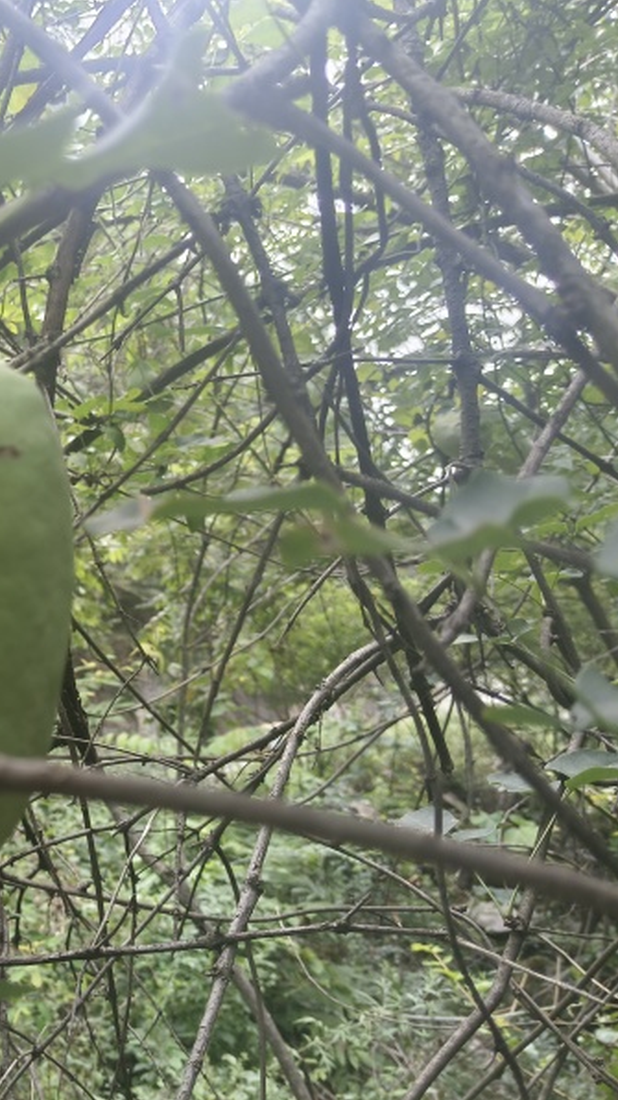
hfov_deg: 28.6
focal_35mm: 38
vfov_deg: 52.8
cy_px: 552
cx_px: -44
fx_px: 1108
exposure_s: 1/100
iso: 67
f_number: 1.79
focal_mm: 4.84
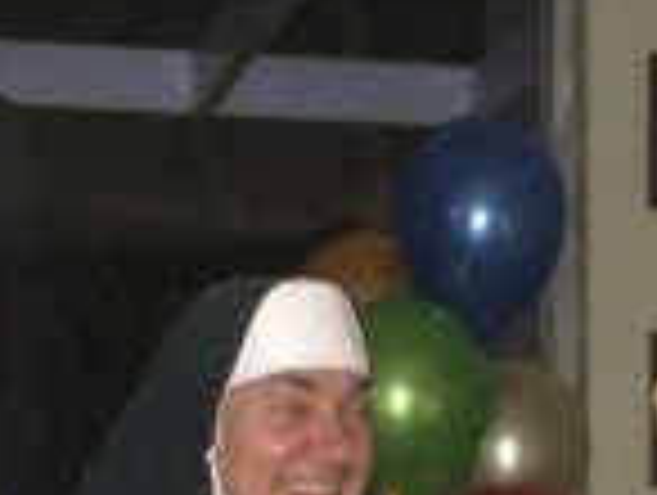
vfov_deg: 11.4
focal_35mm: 127
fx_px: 2414
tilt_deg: +0.4
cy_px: 626
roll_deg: -0.2
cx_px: 450
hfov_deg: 15.5
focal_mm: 4.15
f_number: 2.2
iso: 500
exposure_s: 1/16
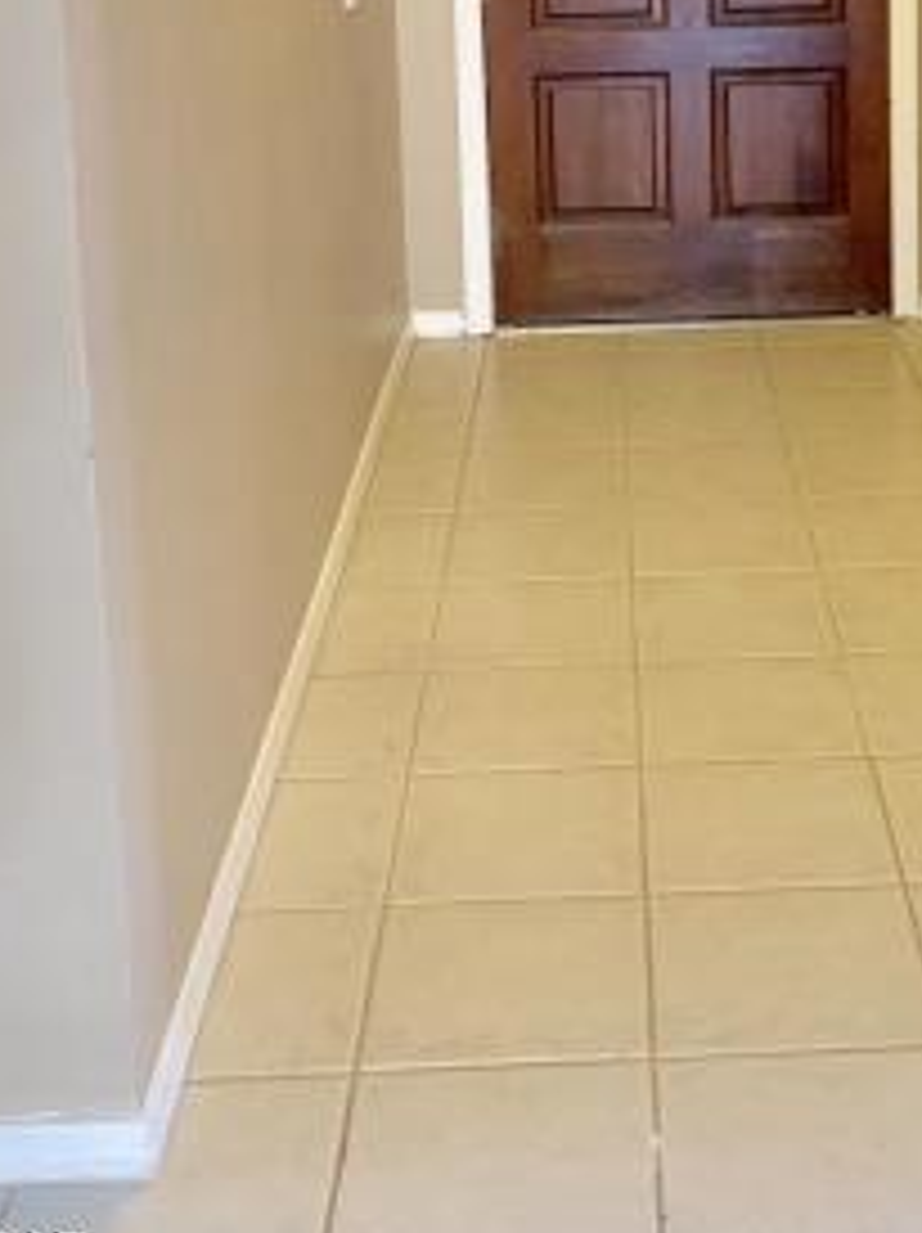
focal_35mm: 57
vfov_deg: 31.4
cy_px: 9
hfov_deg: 25.4
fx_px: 2027
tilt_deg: -7.0
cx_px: 675
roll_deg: +1.6
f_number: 1.8
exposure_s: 1/40
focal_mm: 4.25
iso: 400
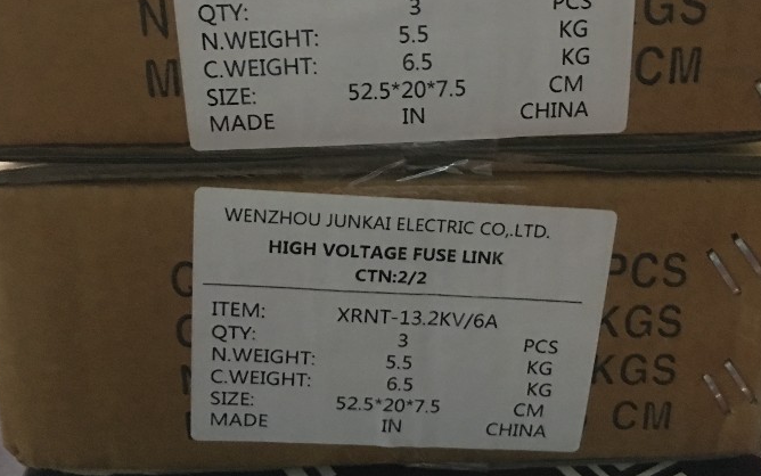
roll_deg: +0.0
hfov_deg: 43.4
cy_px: 129
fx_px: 954
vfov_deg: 27.7
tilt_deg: -20.4
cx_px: 427
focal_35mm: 46
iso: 160
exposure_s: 1/8
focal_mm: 4.15
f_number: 2.2
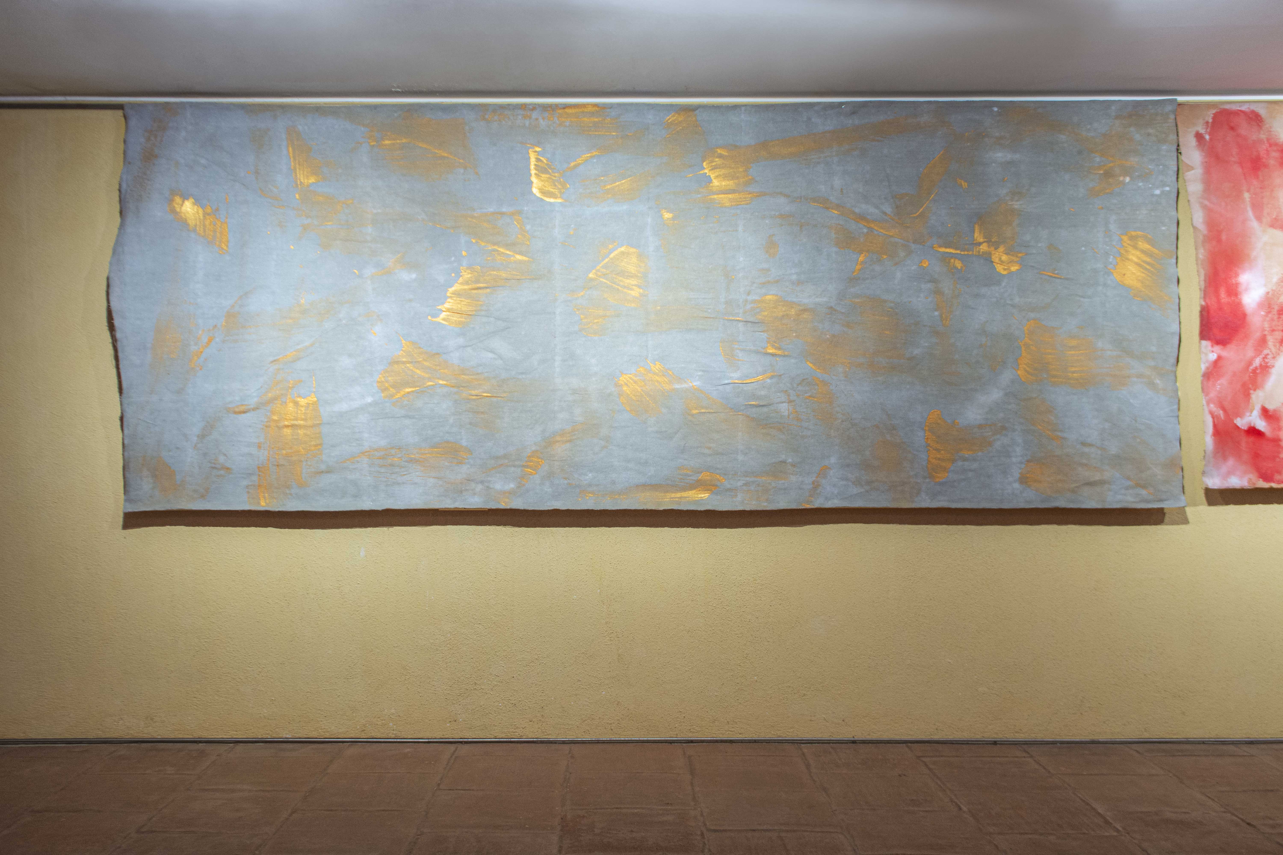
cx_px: 642
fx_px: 1176
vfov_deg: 40.0
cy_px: 428
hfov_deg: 57.2
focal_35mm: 33
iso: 500
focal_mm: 22
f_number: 7.1
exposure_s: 1/4
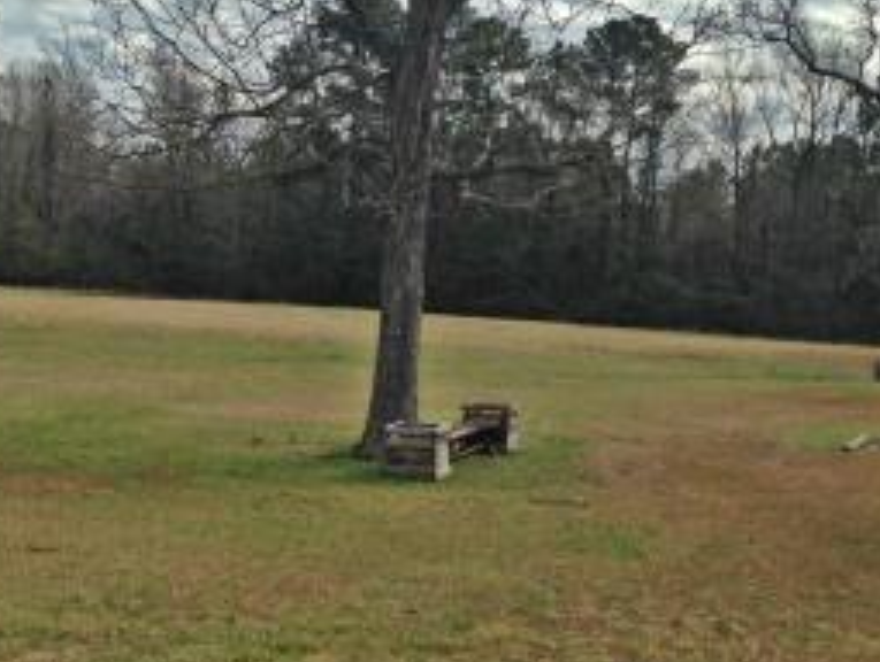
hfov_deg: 25.8
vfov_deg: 19.7
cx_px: 286
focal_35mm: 75
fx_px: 1909
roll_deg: -2.5
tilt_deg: -4.6
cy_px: 390
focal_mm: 4.12
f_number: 2.4
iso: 50
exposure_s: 1/2088
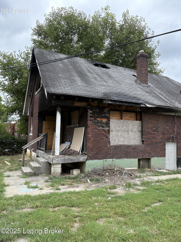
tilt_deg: +4.6
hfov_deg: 53.0
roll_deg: -0.6
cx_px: 90
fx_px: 181
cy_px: 121
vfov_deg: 67.3
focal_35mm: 26
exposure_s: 1/884
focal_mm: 5.96
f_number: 1.6
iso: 64
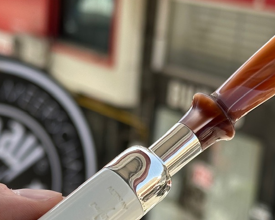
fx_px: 806
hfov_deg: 19.3
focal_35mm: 99
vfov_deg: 15.3
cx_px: 110
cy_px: 204
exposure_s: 1/962
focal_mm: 6.86
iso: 64
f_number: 1.78
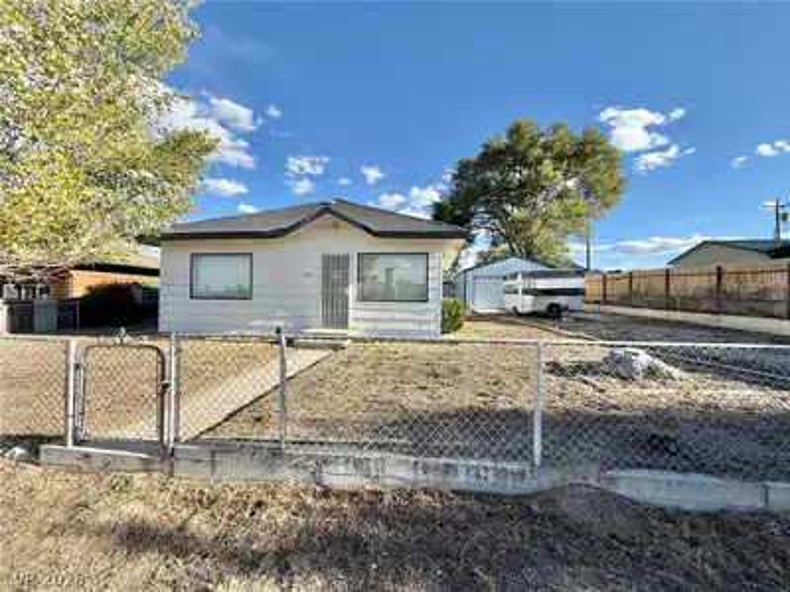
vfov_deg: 85.7
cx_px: 395
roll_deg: -0.5
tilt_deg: +0.5
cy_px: 296
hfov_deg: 102.1
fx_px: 320
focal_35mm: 14
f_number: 2.2
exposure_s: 1/1167
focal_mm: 2.22
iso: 50
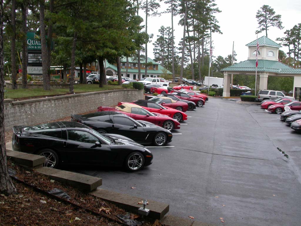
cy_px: 113
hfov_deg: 49.0
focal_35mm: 38
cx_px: 150
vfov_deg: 37.7
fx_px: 330
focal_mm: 7.85
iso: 100
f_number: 4.7
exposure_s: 1/160
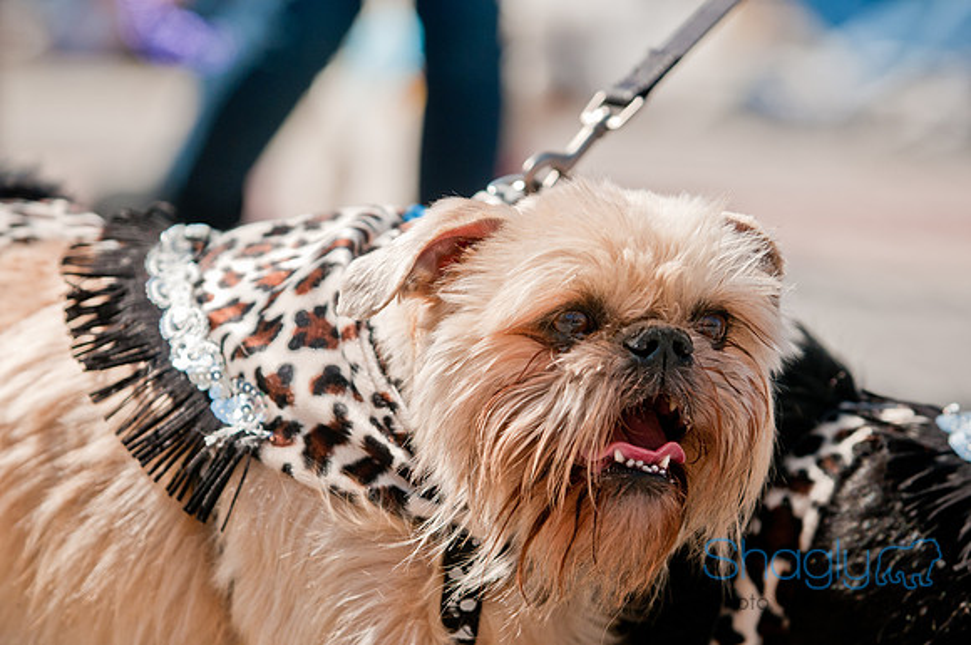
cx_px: 486
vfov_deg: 6.8
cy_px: 322
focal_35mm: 202
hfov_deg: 10.2
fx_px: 5454
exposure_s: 1/1600
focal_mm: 135
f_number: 4
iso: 200
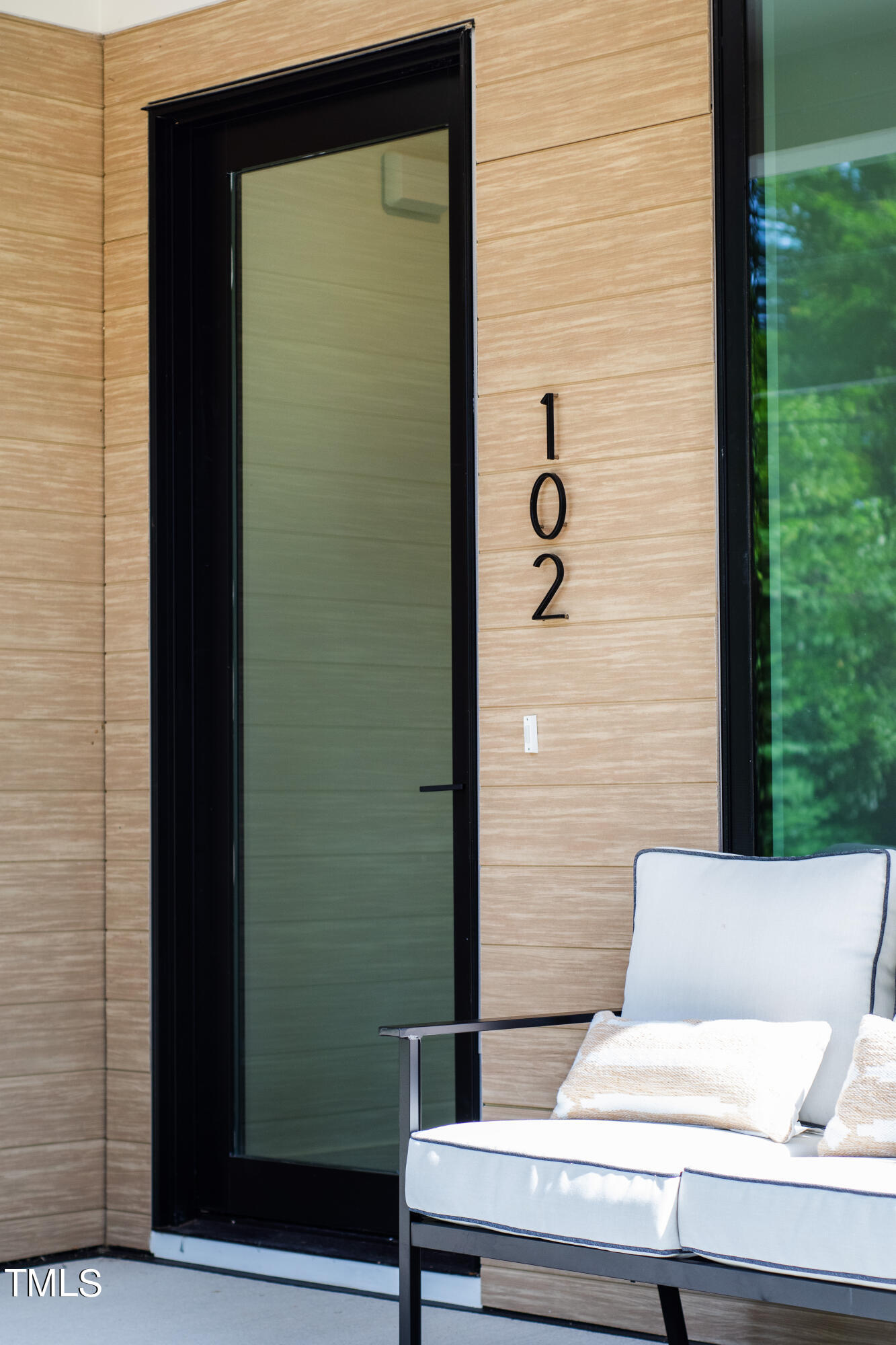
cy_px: 672
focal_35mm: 75
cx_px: 448
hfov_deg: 18.2
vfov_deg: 27.0
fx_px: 2800
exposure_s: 1/640
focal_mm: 50
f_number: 3.5
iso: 400
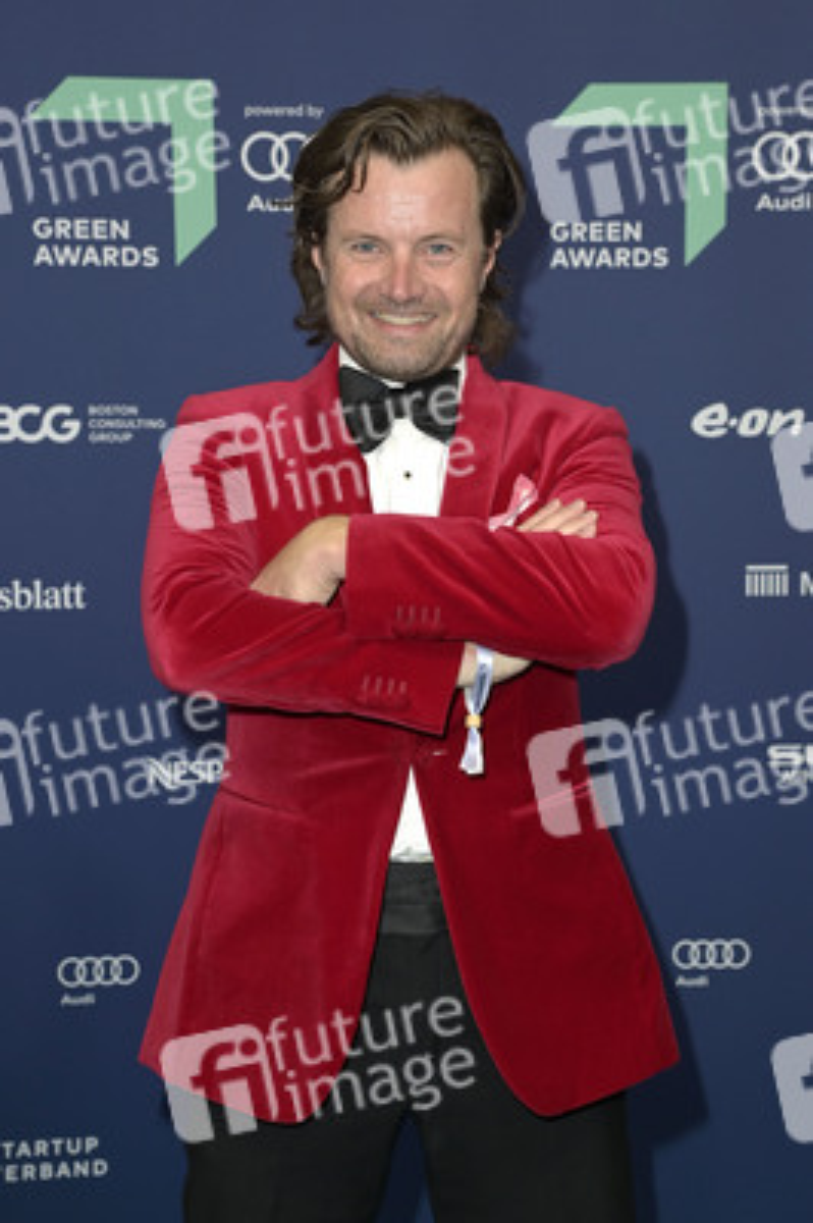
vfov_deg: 32.4
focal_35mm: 62
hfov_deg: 21.9
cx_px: 406
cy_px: 612
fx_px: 2104
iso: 800
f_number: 5.6
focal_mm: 62
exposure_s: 1/250
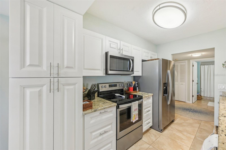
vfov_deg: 81.1
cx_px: 113
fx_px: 88
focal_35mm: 14
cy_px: 75
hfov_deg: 104.3
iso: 400
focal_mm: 14
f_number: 8
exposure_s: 1/25
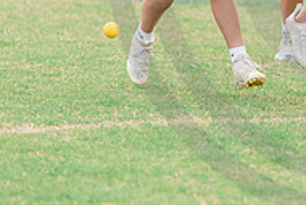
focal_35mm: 610
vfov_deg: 2.3
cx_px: 390
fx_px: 5189
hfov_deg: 3.4
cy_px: -57
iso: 320
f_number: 2.8
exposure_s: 1/1250
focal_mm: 200
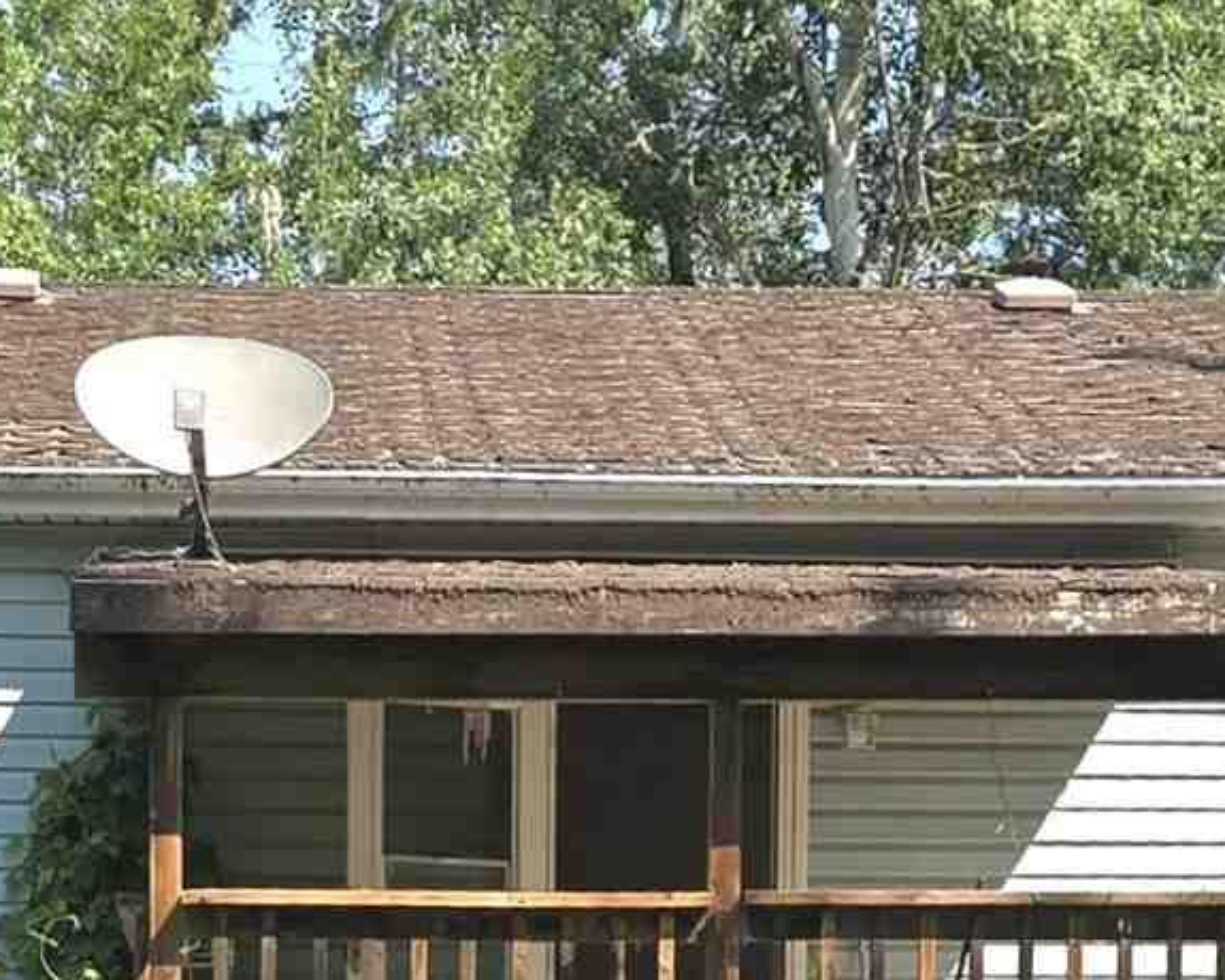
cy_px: 1428
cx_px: 211
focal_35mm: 120
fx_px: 4351
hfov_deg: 15.9
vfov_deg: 12.3
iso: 25
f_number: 1.8
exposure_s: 1/833
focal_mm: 5.4
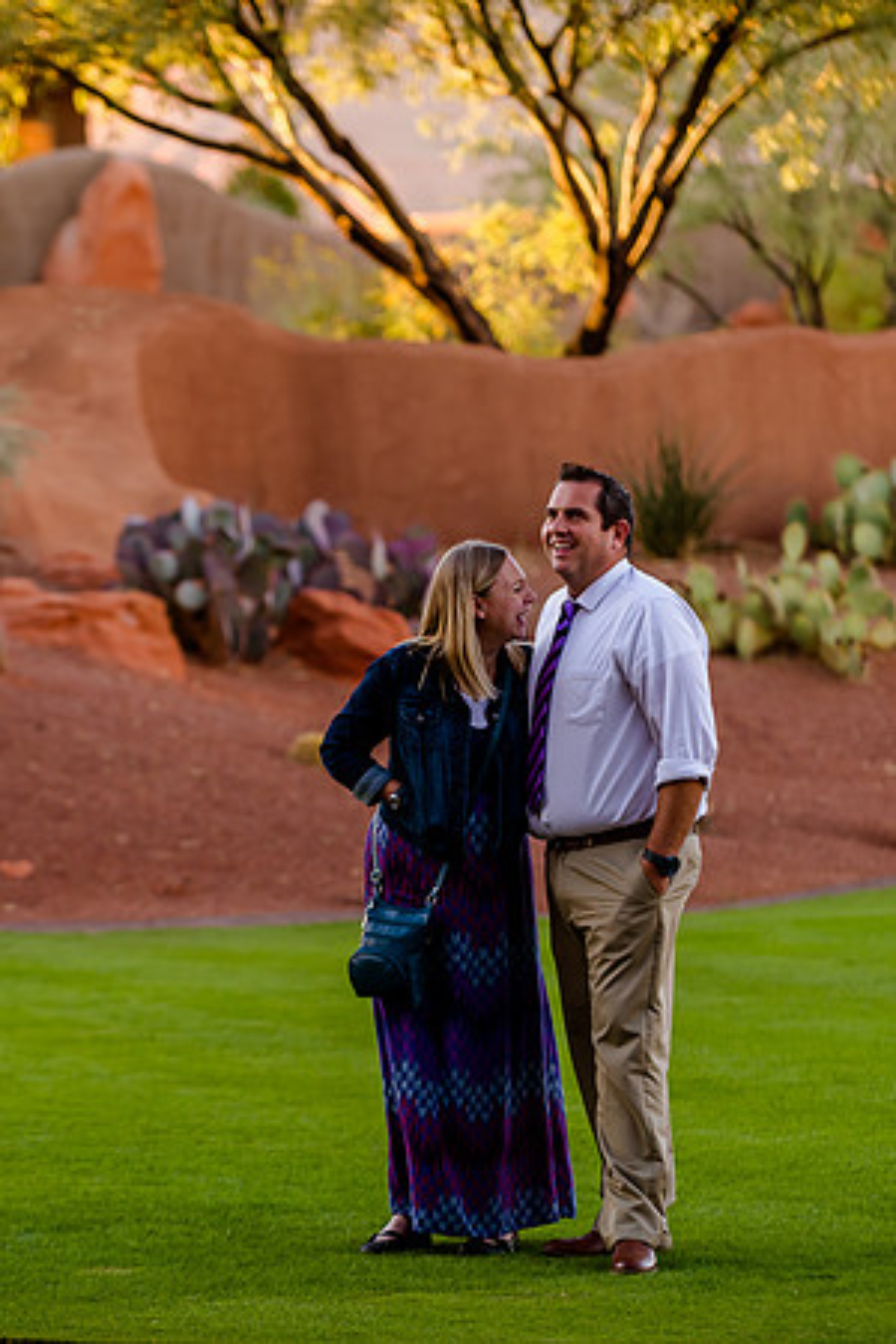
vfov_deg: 9.5
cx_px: 306
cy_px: 666
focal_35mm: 217
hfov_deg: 6.3
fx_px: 8107
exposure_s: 1/320
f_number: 2.8
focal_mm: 135
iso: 200
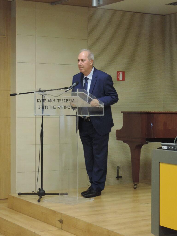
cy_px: 118
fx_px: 580
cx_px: 88
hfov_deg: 17.4
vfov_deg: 23.0
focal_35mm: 85
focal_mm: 15.1
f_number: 4
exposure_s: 1/25
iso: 800
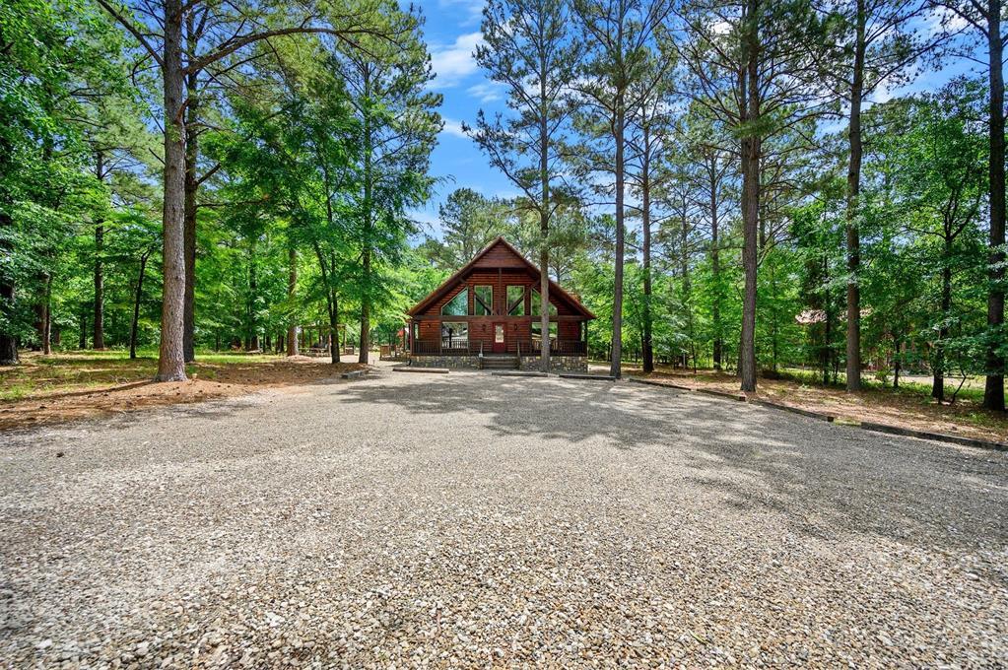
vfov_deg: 81.1
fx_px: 392
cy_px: 335
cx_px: 504
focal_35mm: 14
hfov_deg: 104.3
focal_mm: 14
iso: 640
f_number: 4
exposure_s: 1/2500
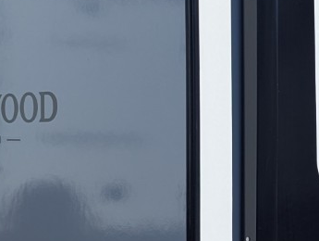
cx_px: 383
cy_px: 132
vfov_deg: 15.3
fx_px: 895
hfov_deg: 19.1
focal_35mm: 97
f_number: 1.85
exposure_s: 1/2358
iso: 58
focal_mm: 6.81
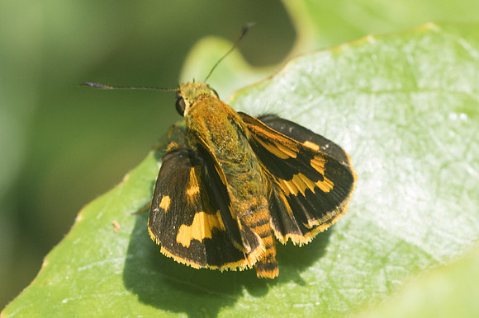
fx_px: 4877
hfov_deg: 5.6
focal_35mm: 367
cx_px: 210
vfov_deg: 3.7
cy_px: 214
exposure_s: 1/250
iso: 1000
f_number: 14
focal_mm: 150
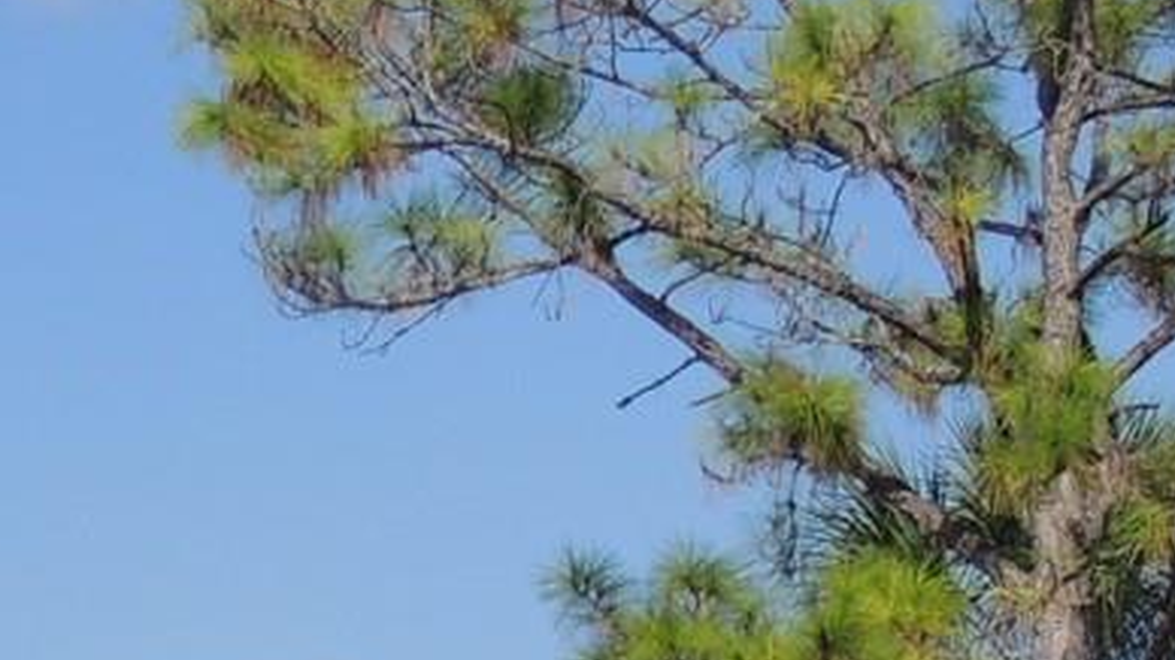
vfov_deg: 5.6
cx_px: -488
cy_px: 1435
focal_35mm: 211
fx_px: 6572
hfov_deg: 10.0
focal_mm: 8.3
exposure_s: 1/1250
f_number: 3.5
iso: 100
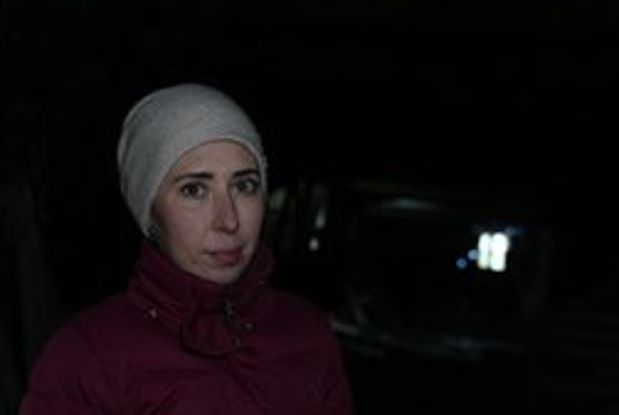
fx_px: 878
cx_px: 200
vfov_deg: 26.3
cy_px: 298
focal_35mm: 51
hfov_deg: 38.3
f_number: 2.8
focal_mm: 32
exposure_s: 1/125
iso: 800
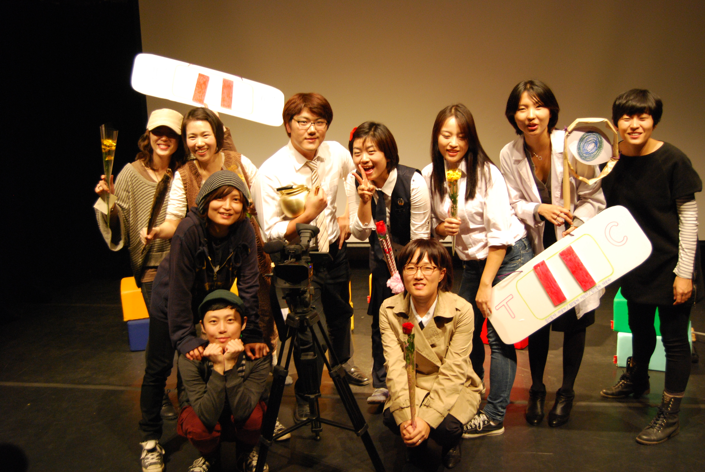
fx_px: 706
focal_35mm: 36
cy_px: 236
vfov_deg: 37.0
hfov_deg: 53.1
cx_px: 352
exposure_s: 1/30
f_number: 4
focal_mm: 24
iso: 800
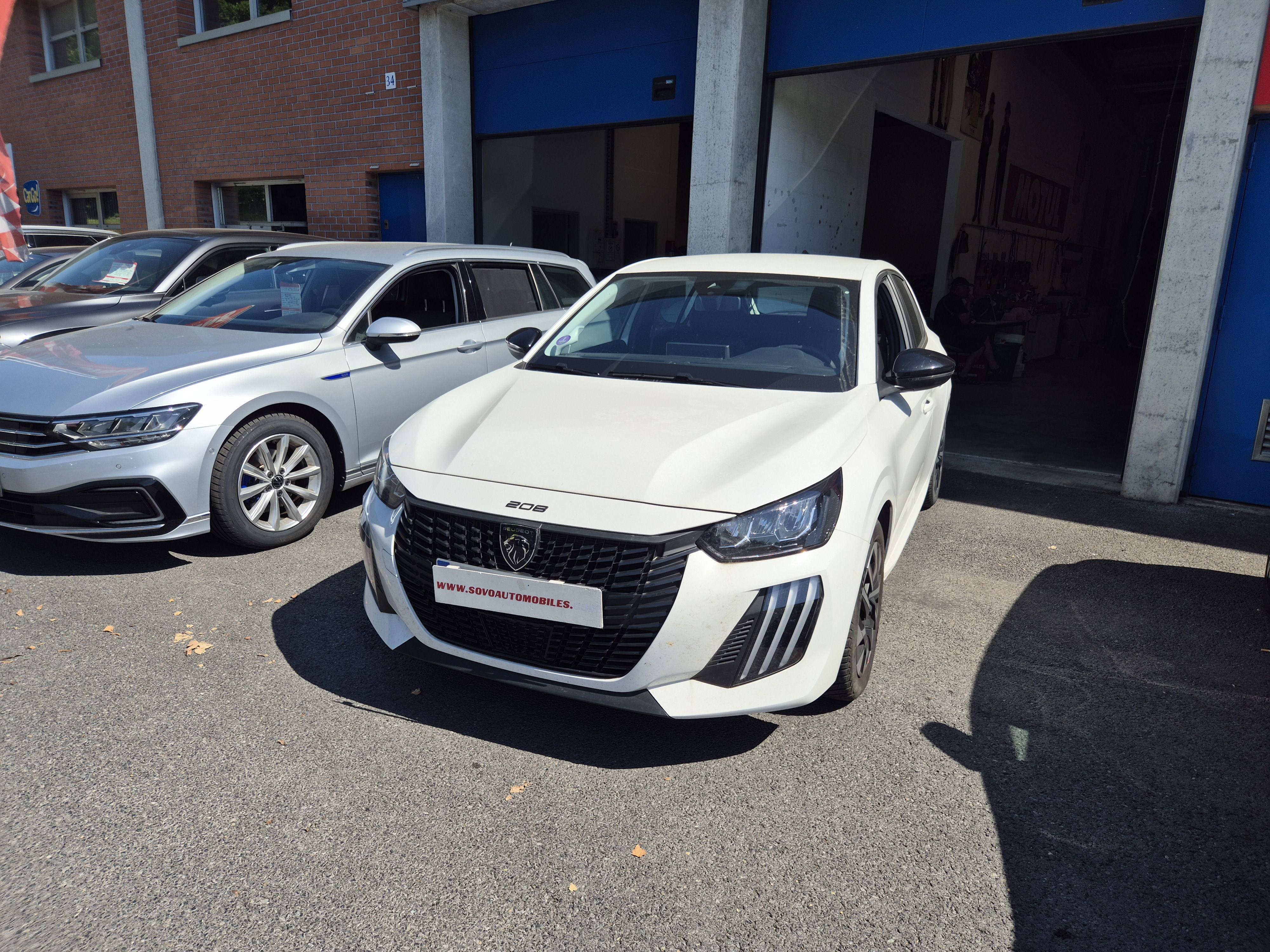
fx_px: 844
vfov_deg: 58.9
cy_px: 476
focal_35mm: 23
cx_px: 635
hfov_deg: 73.9
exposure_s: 1/2560
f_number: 1.8
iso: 25
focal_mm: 5.4
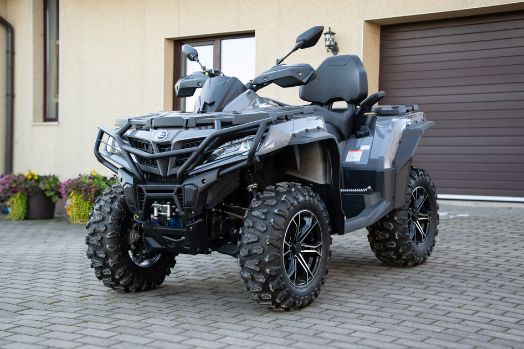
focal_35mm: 57
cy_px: 174
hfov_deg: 35.0
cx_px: 262
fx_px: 830
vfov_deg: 23.8
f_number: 5
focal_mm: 38
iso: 100
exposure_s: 1/25
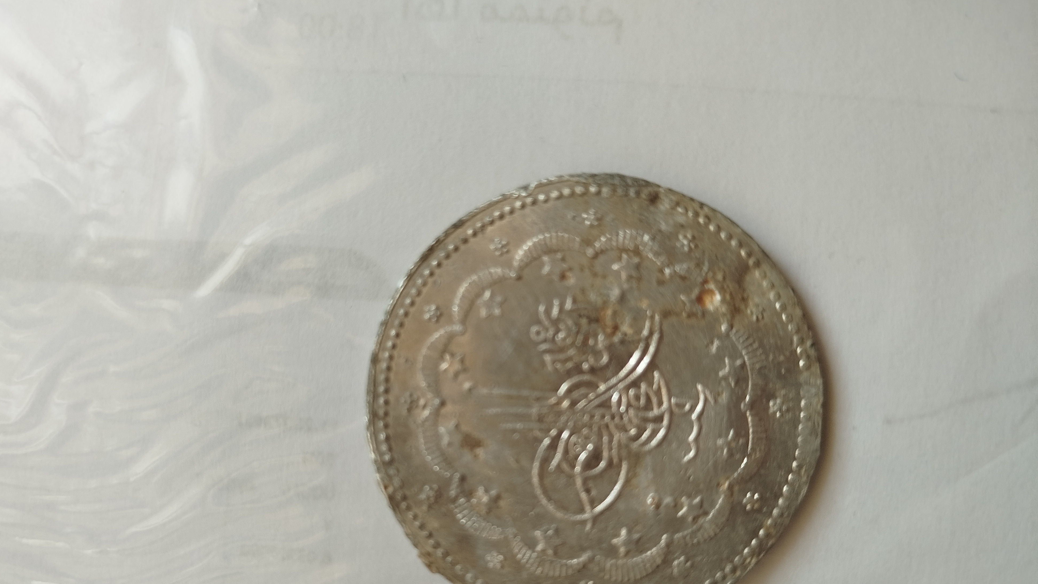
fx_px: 743
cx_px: 505
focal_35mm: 27
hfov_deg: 69.8
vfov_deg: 42.4
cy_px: 384
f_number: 1.7
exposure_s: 1/50
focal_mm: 5.31
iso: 125
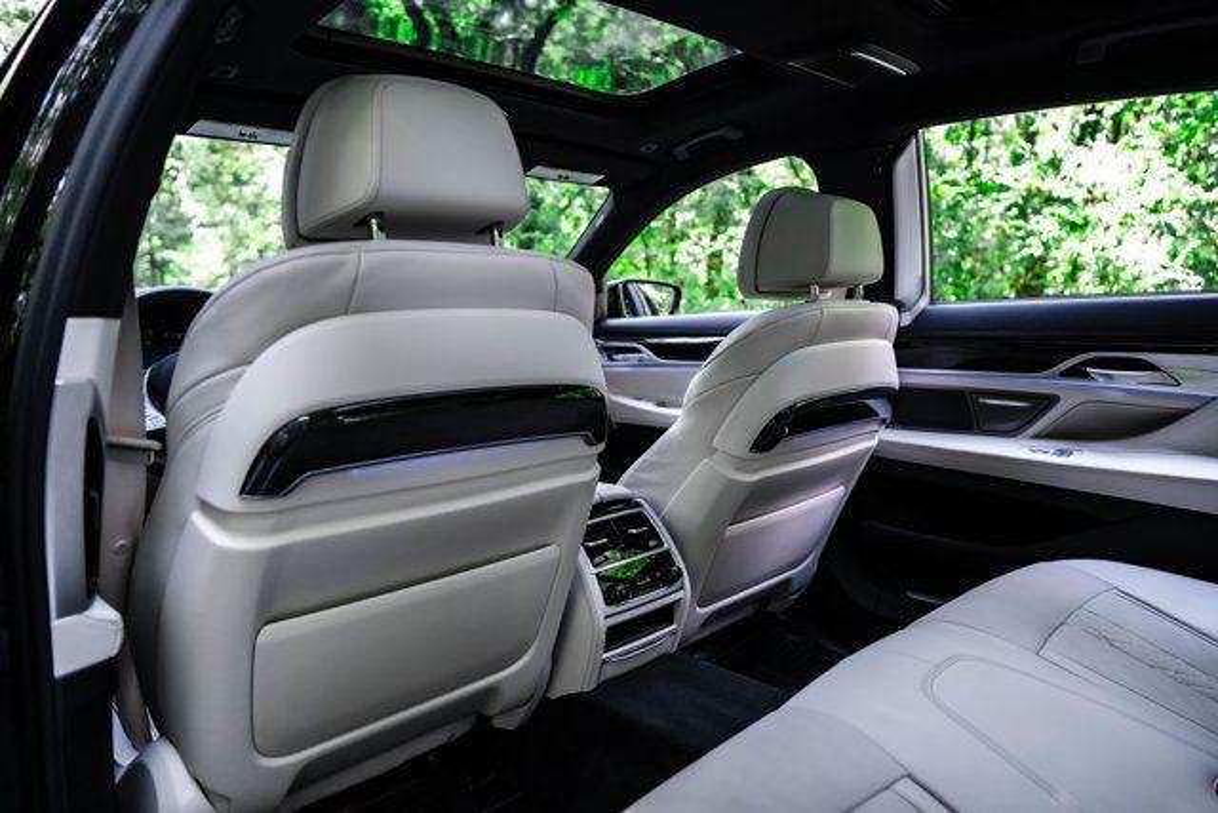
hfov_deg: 73.7
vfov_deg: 53.2
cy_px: 406
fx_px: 812
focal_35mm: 24
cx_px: 609
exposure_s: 1/250
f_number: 2.8
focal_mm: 24
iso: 1000
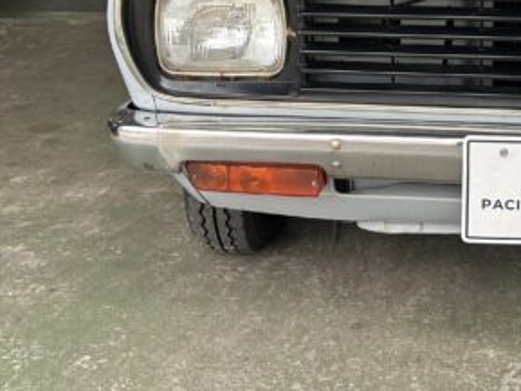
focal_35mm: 62
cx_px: 472
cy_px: -22
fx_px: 934
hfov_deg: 29.8
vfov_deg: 22.5
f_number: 1.5
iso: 50
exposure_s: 1/484
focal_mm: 5.7
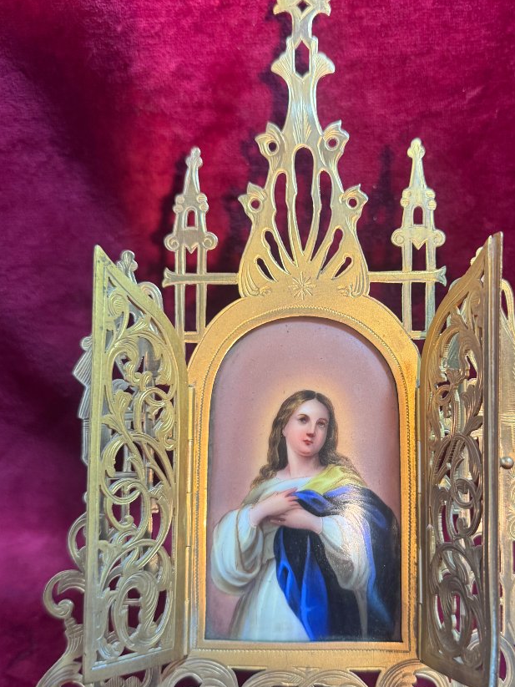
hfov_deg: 40.4
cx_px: 321
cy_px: 391
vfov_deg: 52.5
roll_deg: +1.5
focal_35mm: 35
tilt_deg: -23.4
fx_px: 694
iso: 200
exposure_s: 1/50
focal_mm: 6.76
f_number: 1.78
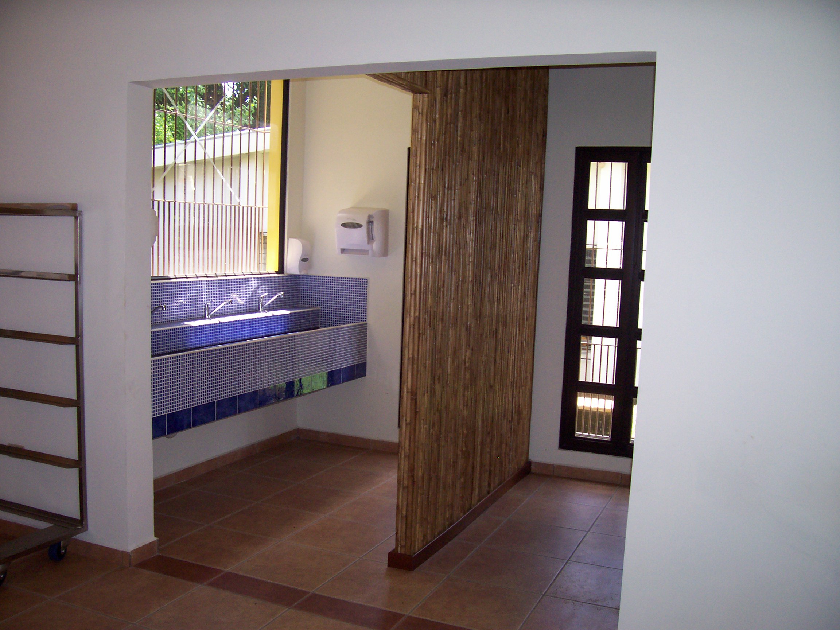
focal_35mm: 34
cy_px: 315
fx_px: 825
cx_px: 420
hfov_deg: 54.0
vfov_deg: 41.8
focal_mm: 5.6
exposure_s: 1/112
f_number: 2.7
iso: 140
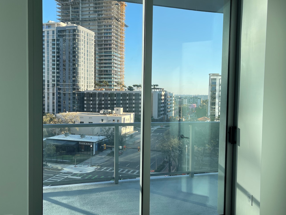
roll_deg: -0.9
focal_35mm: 31
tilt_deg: -3.3
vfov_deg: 45.4
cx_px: 143
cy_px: 104
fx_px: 256
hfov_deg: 58.3
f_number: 1.6
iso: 32
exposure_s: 1/765
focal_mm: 5.1
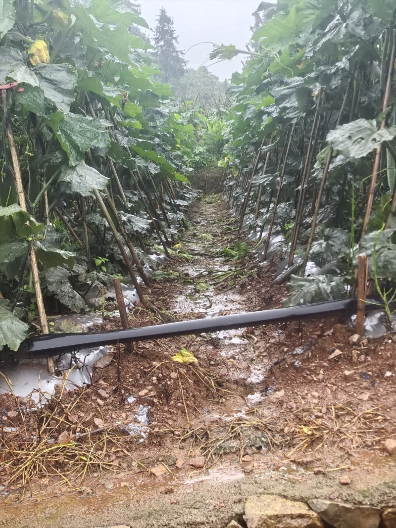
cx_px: 198
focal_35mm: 54
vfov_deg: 35.5
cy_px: 264
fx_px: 824
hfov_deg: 27.0
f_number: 2
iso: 250
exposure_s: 1/625
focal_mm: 5.75
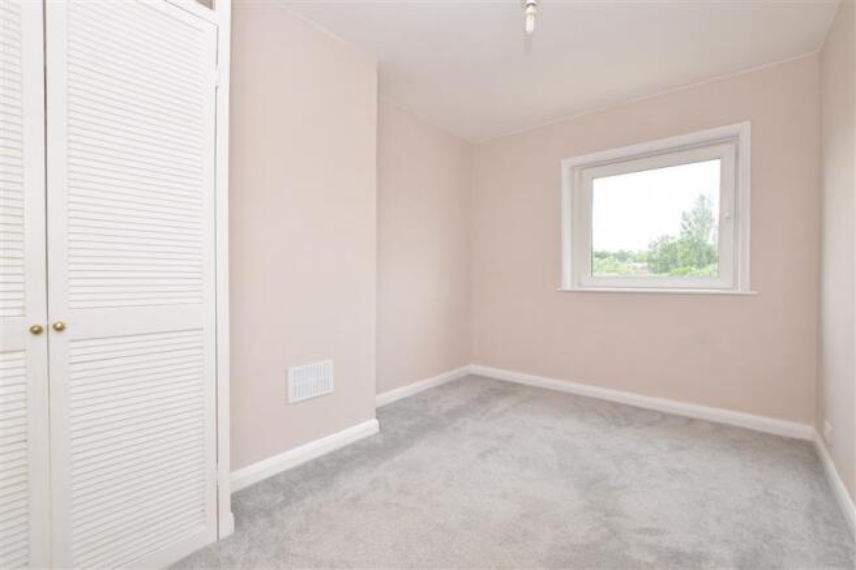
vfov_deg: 77.3
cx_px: 428
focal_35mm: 15
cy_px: 285
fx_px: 357
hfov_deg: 100.4
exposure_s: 1/40
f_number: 9
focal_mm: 10
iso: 400
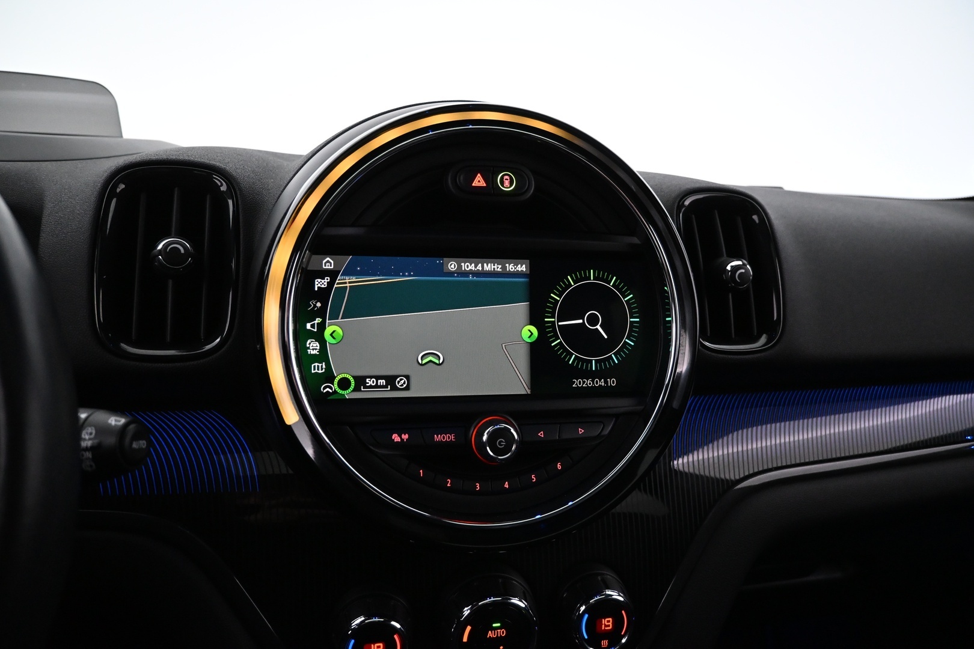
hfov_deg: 73.7
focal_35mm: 24
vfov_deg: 53.1
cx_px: 487
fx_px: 649
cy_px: 324
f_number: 3.5
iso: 3200
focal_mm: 16
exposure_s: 1/60
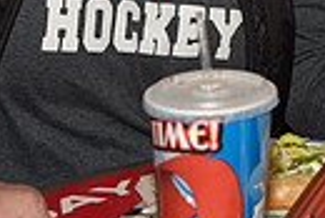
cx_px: 500
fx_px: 1292
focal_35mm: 143
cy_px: -232
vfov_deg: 9.0
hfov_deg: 13.4
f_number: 5
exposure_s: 1/60
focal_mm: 32
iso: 200
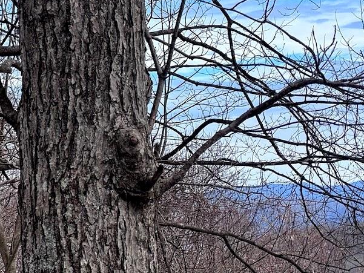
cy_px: 110
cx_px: 378
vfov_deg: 9.1
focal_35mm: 164
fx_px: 1725
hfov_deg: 11.9
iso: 25
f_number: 2.8
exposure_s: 1/573
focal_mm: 9
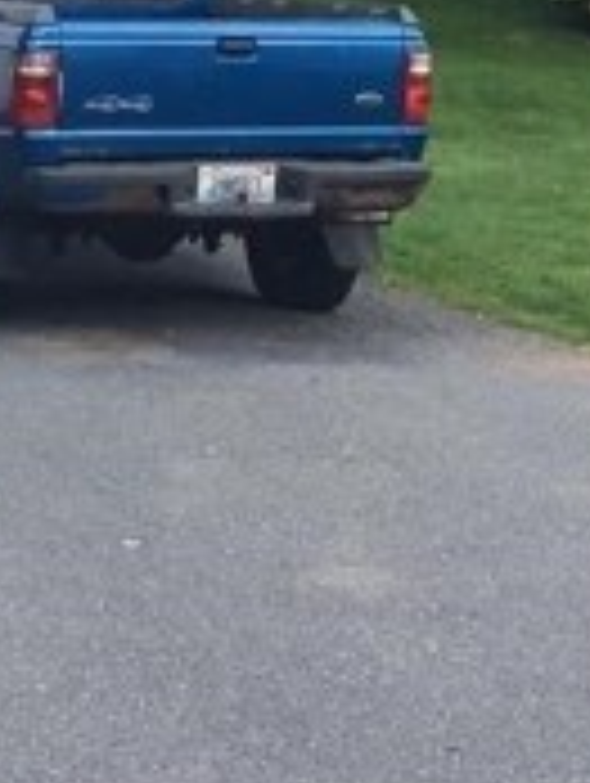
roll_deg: +0.8
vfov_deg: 15.2
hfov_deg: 11.6
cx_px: 153
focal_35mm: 128
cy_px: 40
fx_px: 2902
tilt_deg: -2.5
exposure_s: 1/221
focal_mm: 4.15
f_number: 2.2
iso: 25
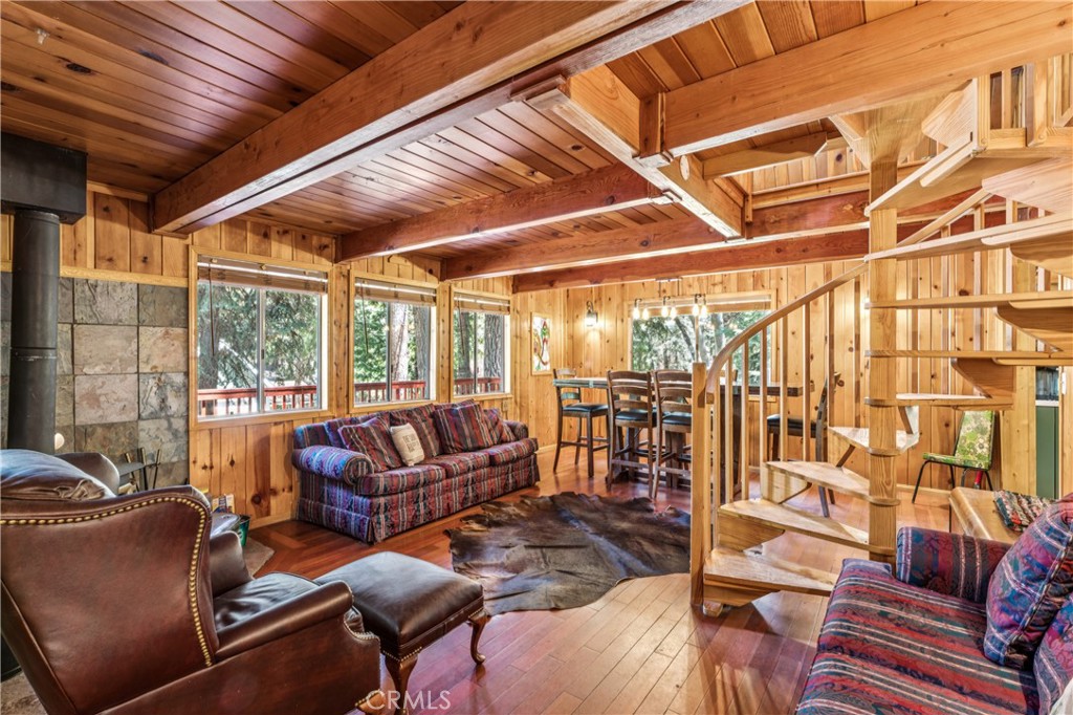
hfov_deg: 96.0
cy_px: 358
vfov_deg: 73.0
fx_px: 483
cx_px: 536
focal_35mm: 16
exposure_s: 2.5
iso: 100
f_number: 13
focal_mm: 16.2
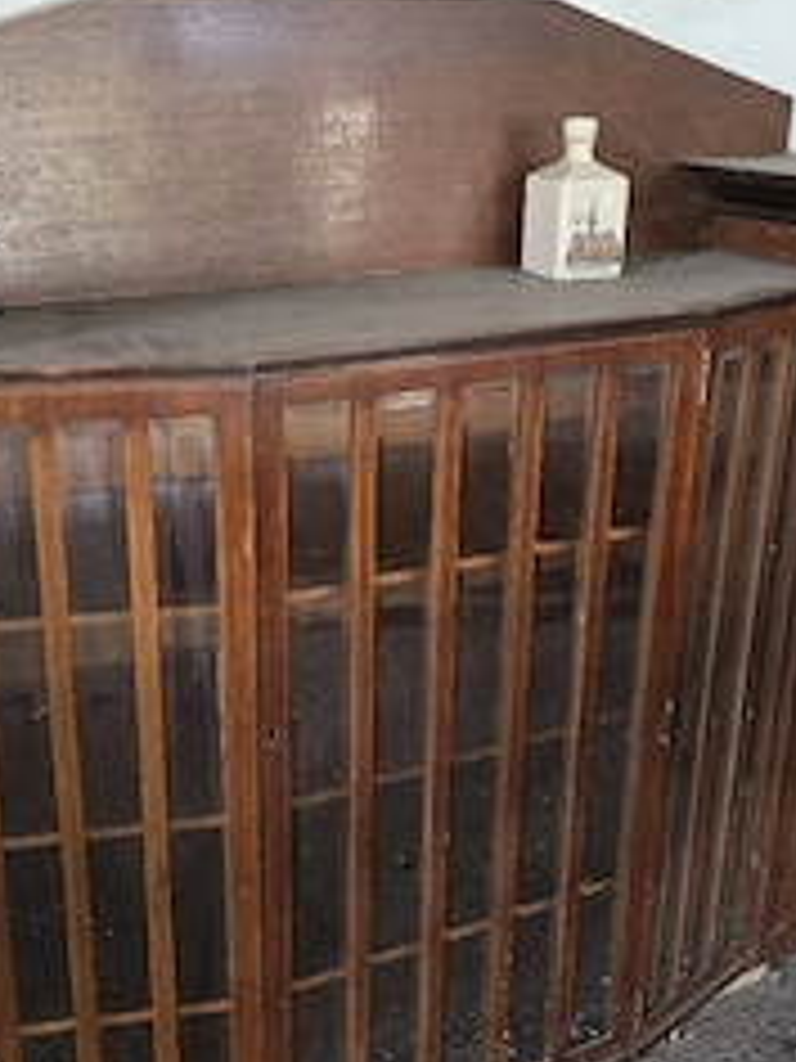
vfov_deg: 47.8
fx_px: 1196
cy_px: 472
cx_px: 355
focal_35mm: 39
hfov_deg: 36.8
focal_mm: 6.3
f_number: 1.7
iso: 200
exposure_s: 1/101
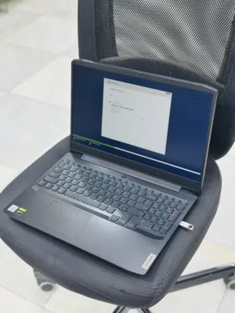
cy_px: 156
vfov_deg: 39.7
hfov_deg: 30.3
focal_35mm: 48
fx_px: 434
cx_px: 118
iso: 80
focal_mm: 6.76
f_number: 1.78
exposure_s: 1/107
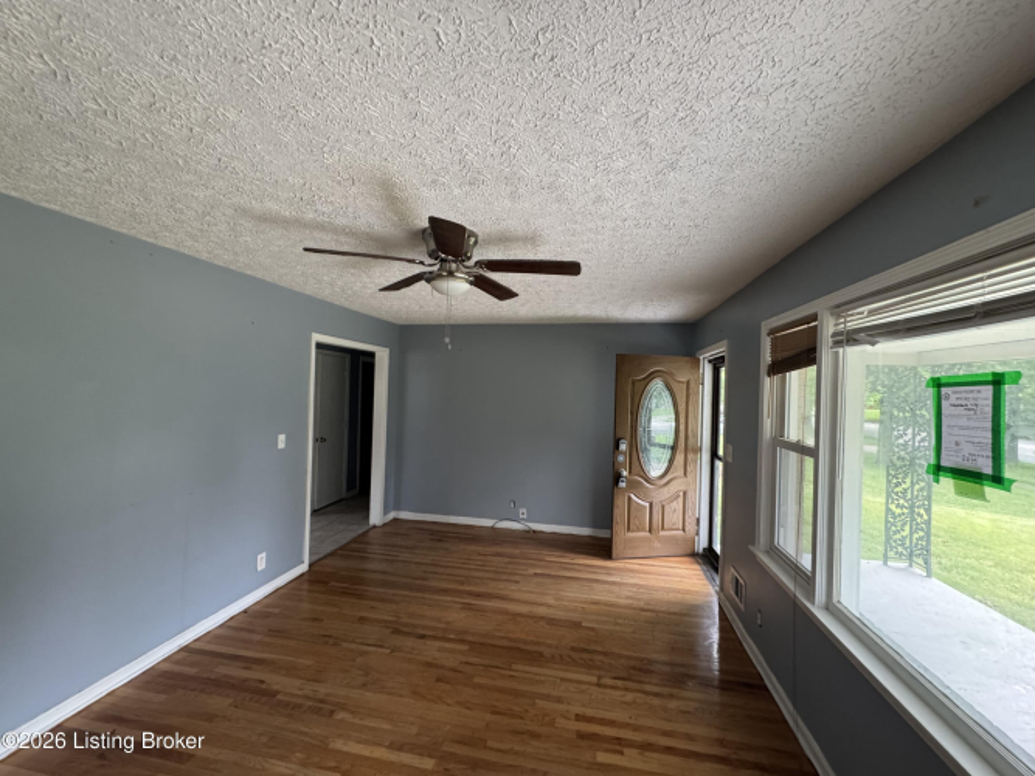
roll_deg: +0.1
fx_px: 419
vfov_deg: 85.7
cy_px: 388
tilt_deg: +3.1
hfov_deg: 102.1
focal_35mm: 14
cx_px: 518
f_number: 2.2
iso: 320
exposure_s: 1/99
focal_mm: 2.22
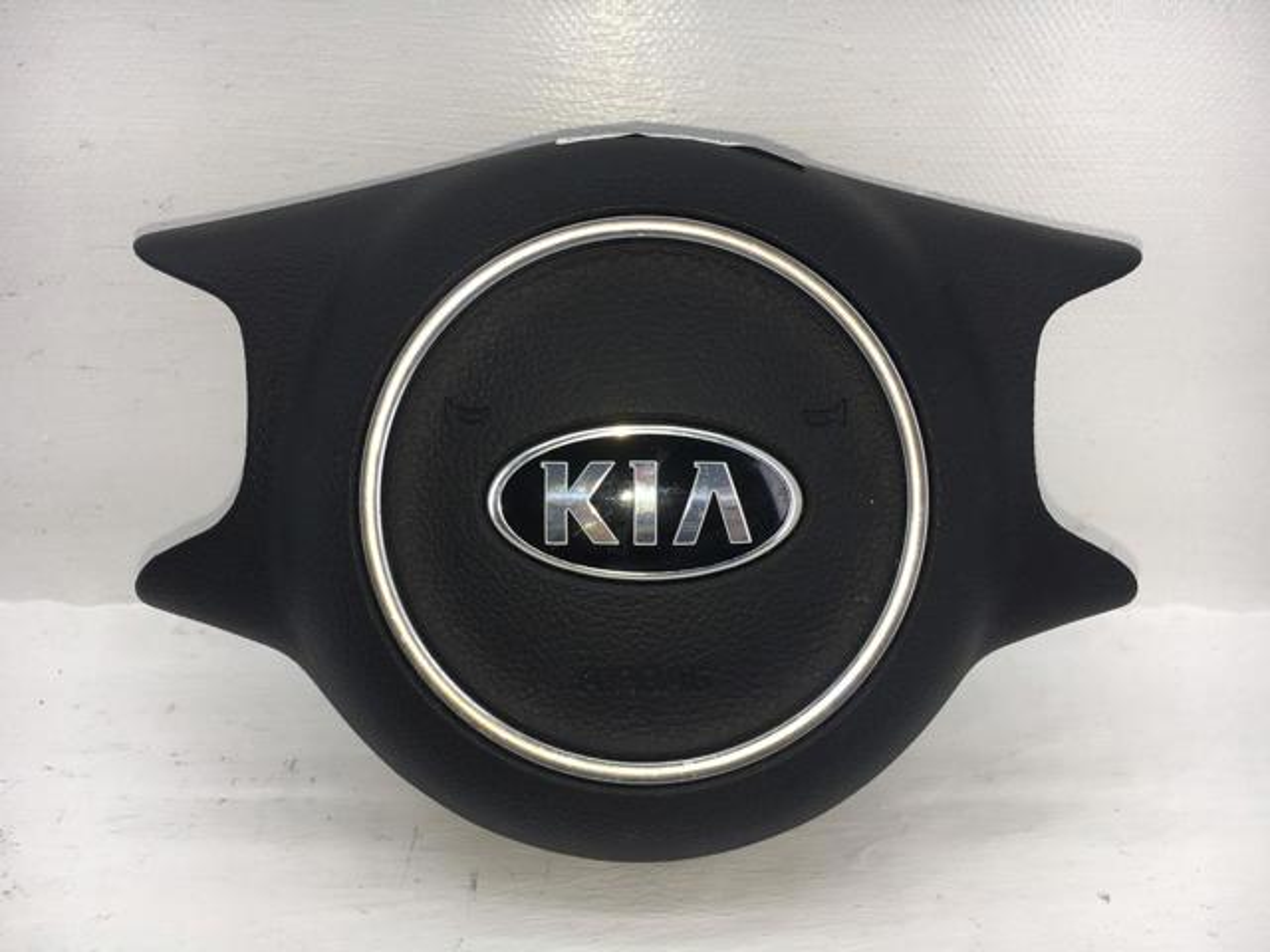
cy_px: 476
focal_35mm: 29
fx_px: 1064
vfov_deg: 48.2
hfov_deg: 61.7
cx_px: 635
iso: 25
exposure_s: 1/225
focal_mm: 4.15
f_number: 2.2
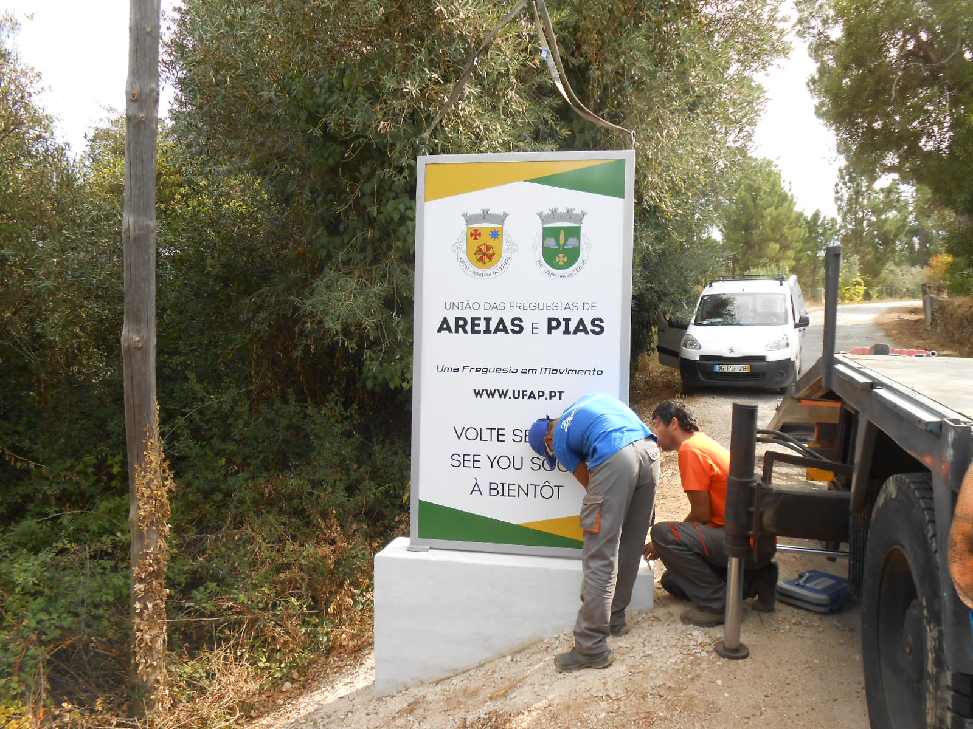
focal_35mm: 26
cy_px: 364
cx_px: 486
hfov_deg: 67.3
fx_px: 731
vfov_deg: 53.1
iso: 80
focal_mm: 4.6
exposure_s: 1/160
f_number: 3.5
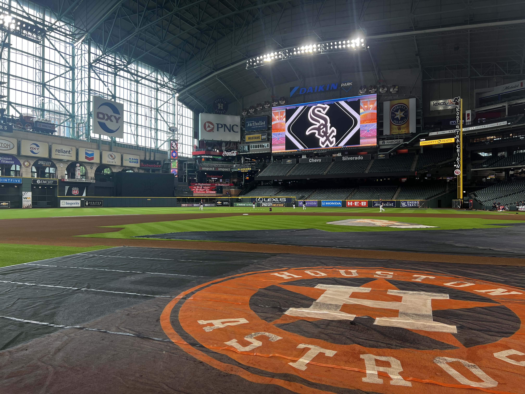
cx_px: 262
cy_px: 197
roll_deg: +0.3
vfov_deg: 53.1
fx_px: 394
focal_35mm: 26
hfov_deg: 67.3
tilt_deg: +0.4
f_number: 1.5
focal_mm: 5.7
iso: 40
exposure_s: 1/219
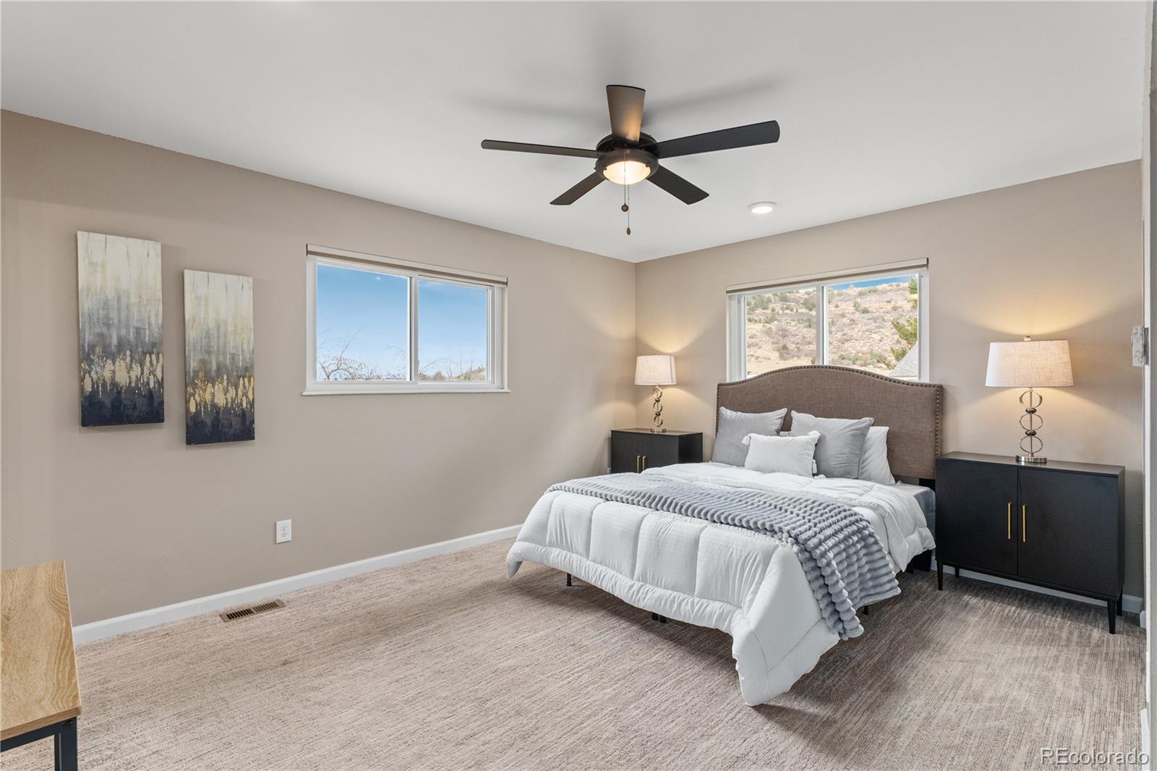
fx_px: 514
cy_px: 386
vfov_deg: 73.7
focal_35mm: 16
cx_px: 578
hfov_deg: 96.7
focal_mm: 16
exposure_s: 1/10
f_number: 8
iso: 800
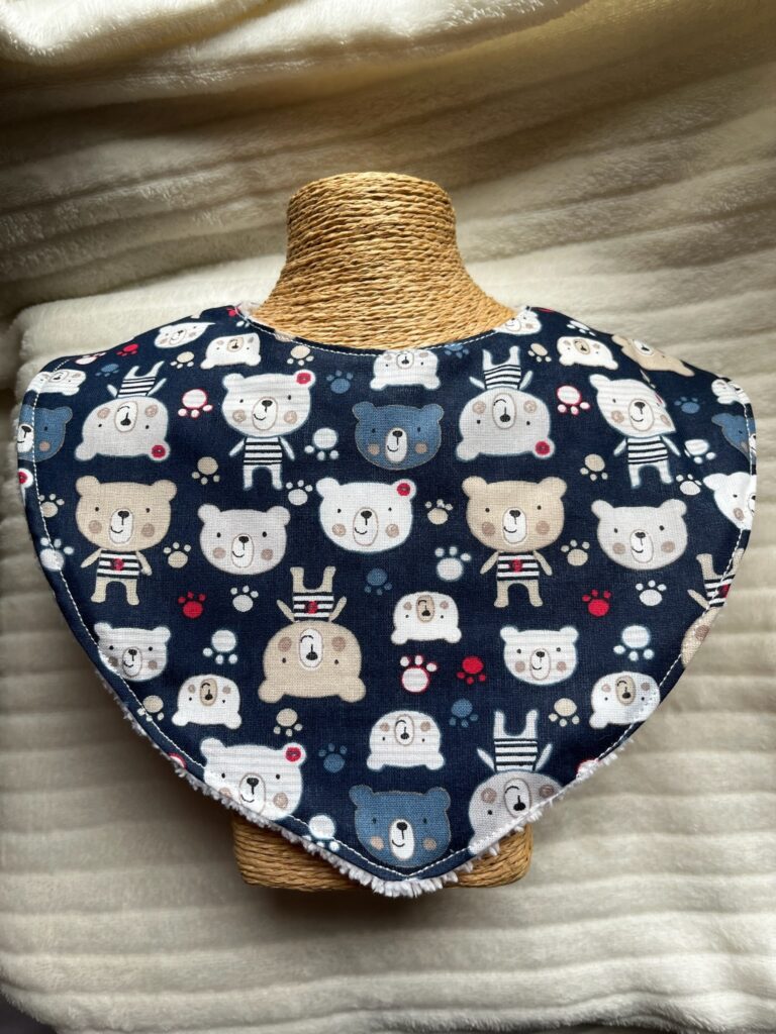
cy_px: 517
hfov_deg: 53.1
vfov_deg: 67.3
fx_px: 777
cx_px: 388
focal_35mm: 26
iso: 40
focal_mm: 5.1
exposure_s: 1/122
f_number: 1.6
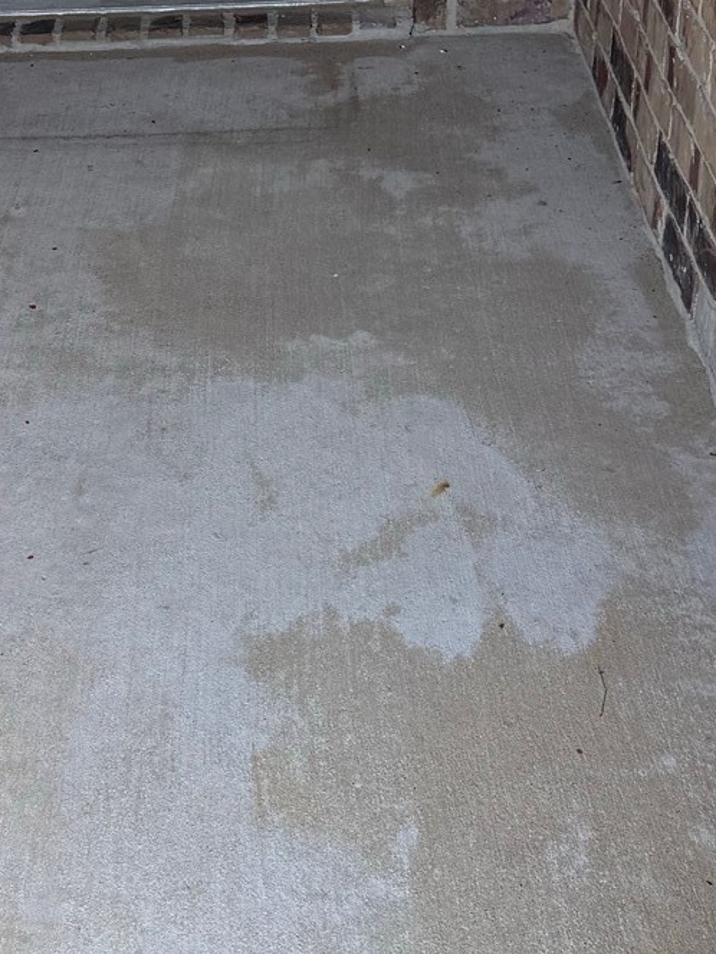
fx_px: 2041
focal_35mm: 74
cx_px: 144
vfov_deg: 26.3
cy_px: 421
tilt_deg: -28.0
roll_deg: +2.7
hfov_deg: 19.7
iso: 64
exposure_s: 1/284
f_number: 1.78
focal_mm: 6.76
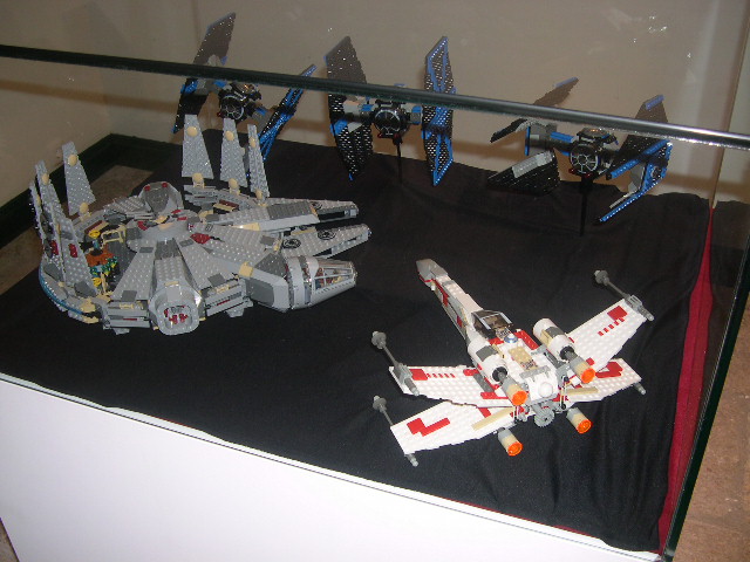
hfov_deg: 49.0
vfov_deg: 37.7
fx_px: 823
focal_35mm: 38
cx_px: 375
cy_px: 281
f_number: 2.8
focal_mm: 8
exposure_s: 1/60
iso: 100
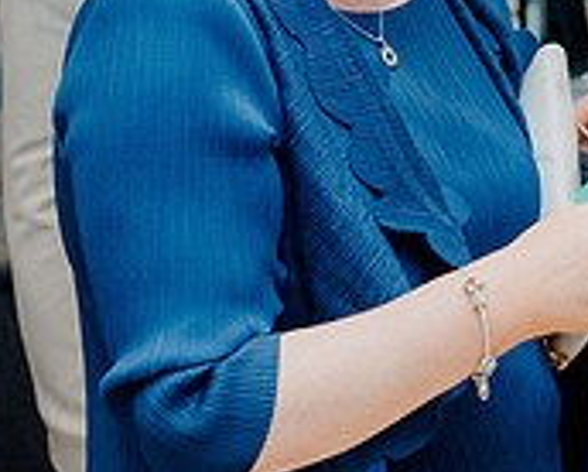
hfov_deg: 15.9
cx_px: 455
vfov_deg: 12.8
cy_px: 46
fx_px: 2091
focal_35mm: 120
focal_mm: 38
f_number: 3.5
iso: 2500
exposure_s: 1/160
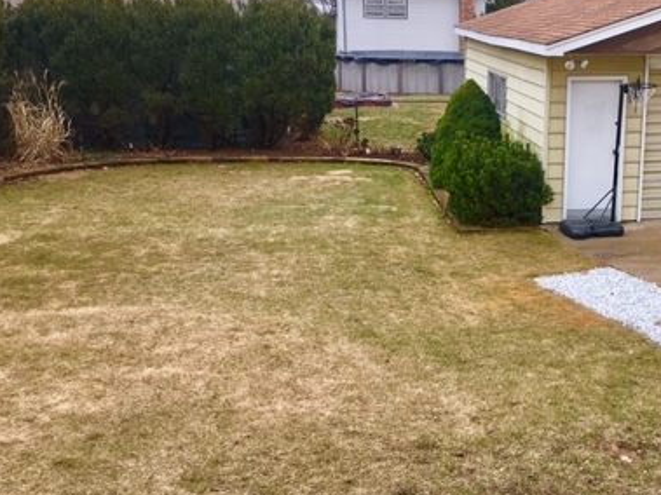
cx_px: 497
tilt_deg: -15.2
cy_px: 310
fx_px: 935
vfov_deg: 29.5
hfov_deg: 37.9
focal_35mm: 49
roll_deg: -0.8
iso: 25
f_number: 2.2
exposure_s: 1/561
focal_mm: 4.15
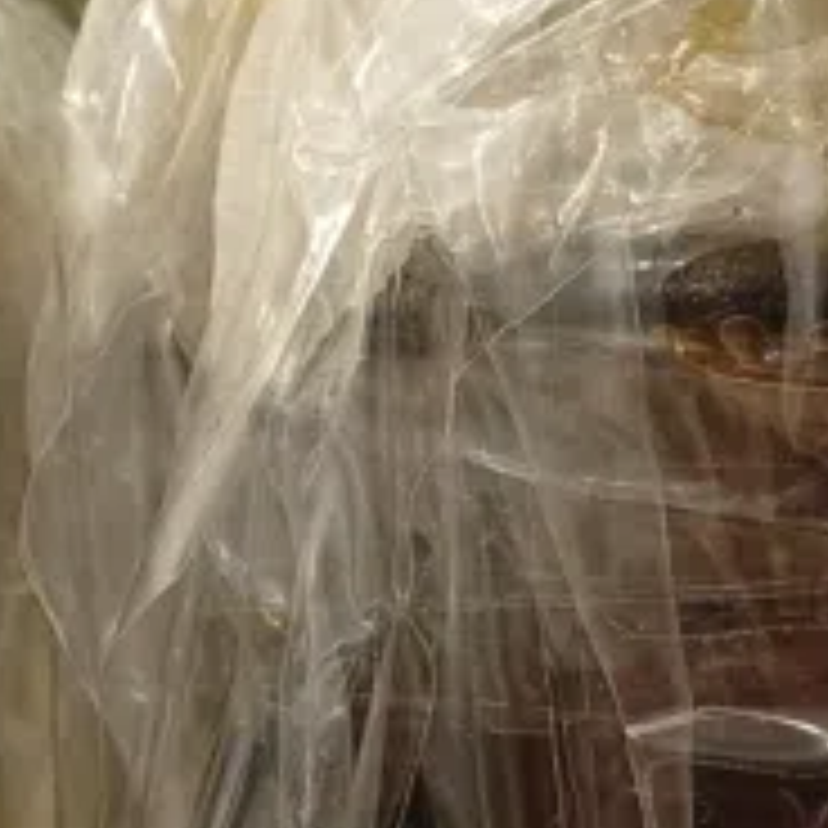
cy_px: 630
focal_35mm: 120
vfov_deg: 14.5
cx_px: 220
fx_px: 3247
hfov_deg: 14.5
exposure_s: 1/25
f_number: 1.8
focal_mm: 3.98
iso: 571
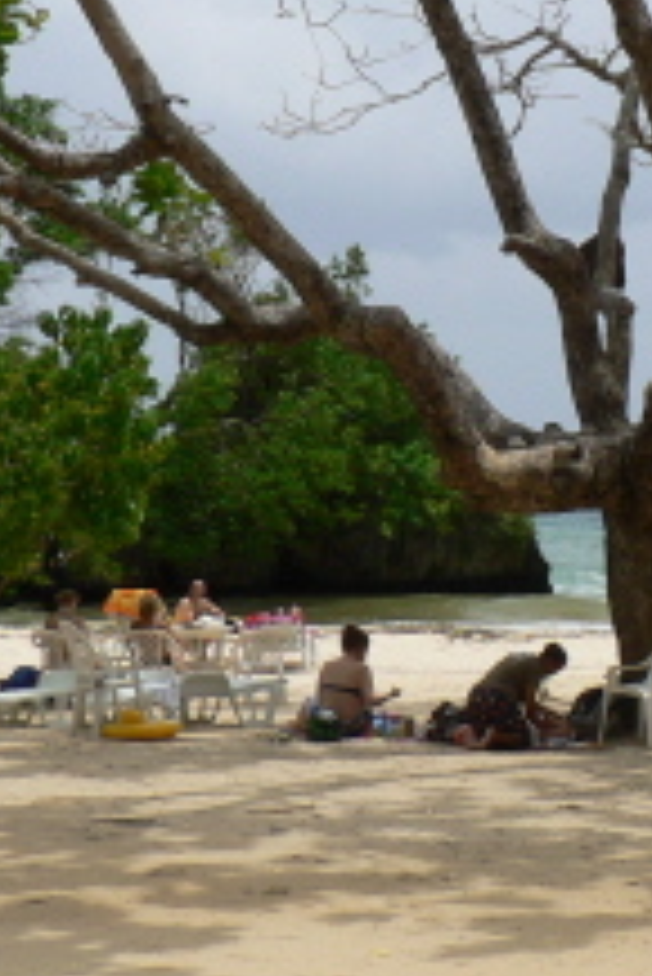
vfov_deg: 21.2
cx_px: 596
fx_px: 2577
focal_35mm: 95
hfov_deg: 14.3
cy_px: 191
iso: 64
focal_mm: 6
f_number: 5.6
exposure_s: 1/500
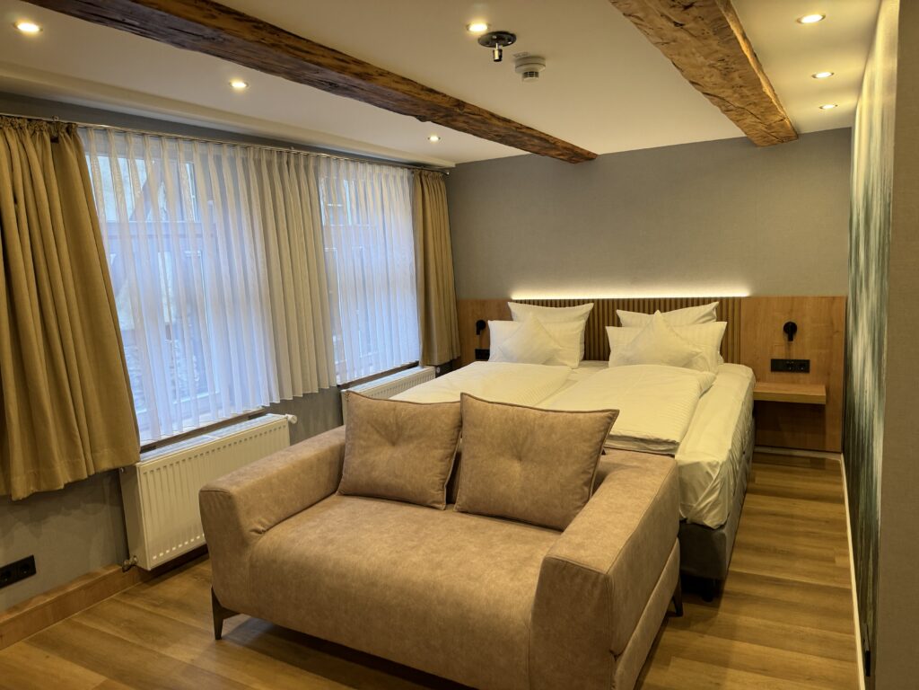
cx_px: 460
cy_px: 345
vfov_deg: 56.8
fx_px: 637
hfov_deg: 71.6
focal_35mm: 24
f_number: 1.78
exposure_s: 1/100
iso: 160
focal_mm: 6.76
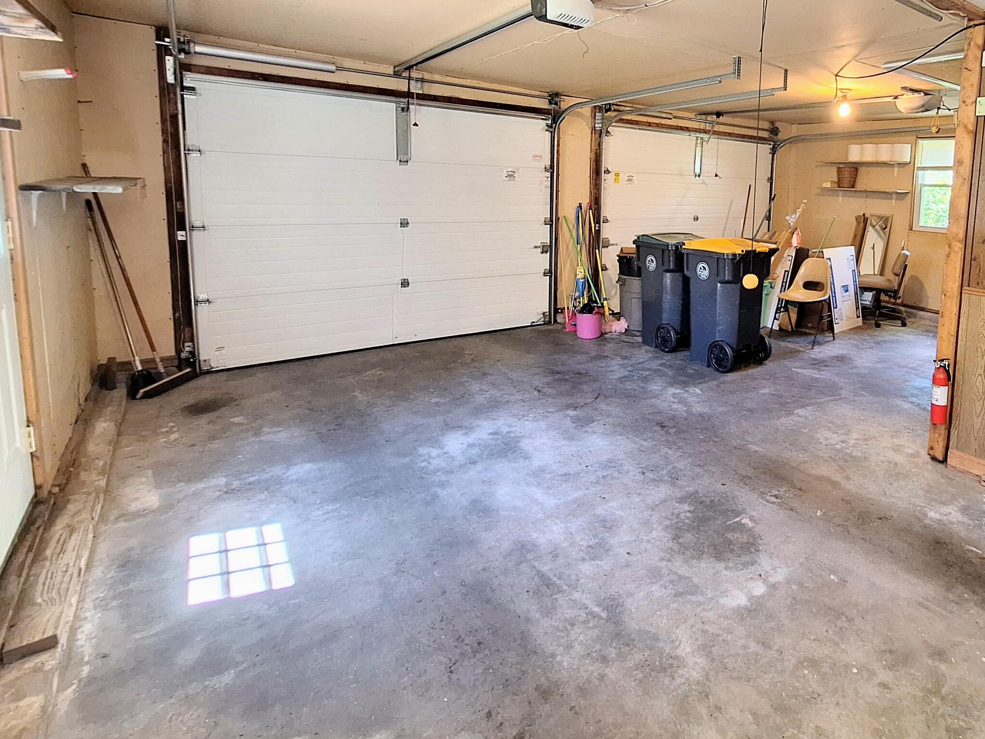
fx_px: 541
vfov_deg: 66.8
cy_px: 248
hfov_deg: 79.5
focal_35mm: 19
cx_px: 713
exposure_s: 1/40
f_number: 2.2
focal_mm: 1.74
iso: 125
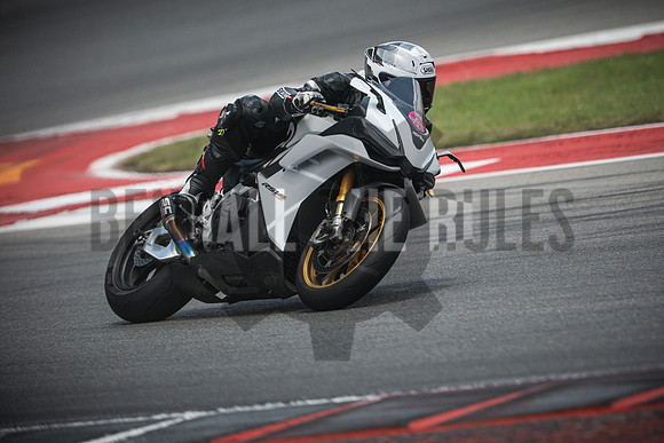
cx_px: 332
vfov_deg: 3.3
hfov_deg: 4.9
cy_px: 222
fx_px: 7748
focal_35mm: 420
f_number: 2.8
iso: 800
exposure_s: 1/4000
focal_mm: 280
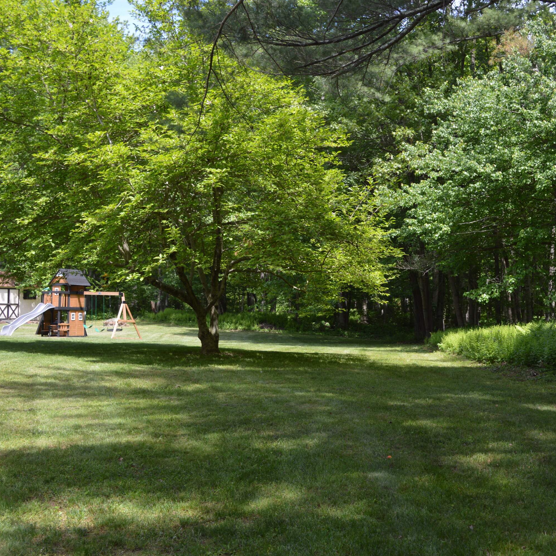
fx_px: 781
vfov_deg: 39.2
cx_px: 370
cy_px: 273
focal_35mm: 43
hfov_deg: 38.7
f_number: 5.6
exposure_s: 1/125
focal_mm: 22
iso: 125
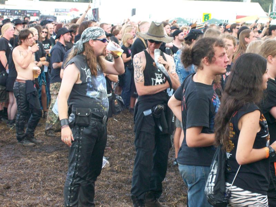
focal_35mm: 108
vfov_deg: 13.7
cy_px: 104
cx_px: 138
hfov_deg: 18.2
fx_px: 860
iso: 140
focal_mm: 18
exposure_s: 1/125
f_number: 4.8
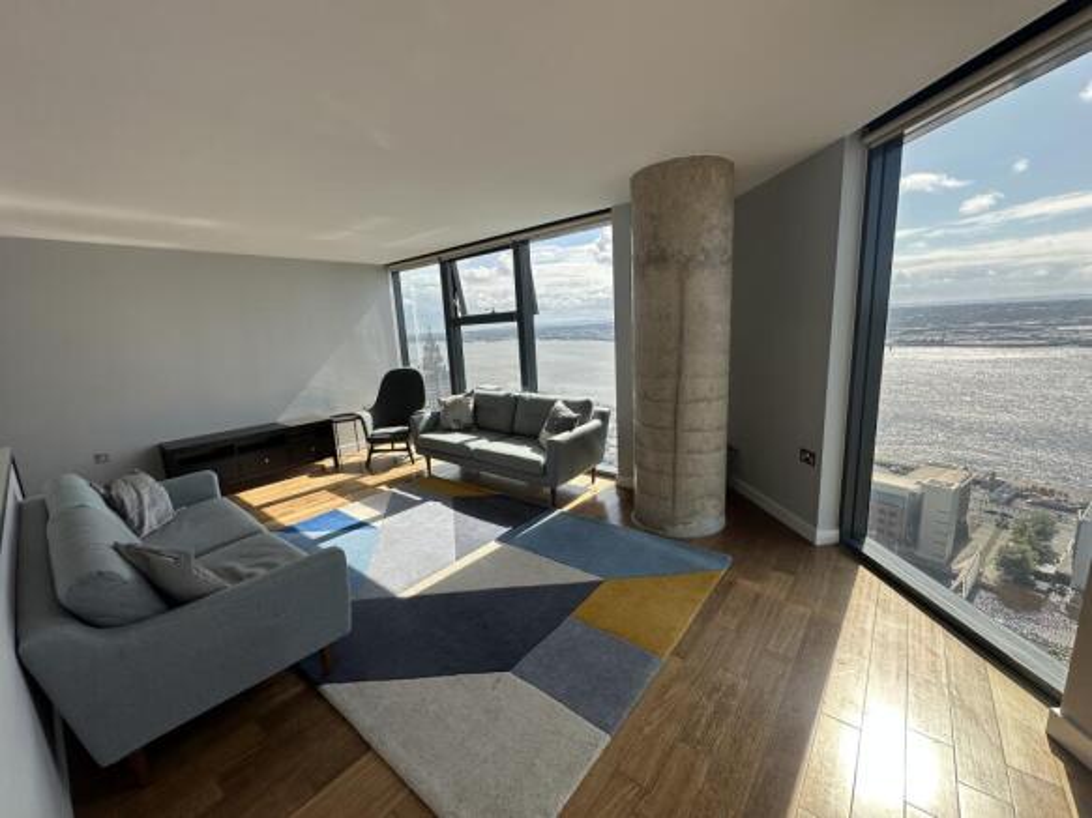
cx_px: 546
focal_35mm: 14
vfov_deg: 85.7
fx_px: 442
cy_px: 409
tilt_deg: -10.8
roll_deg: +2.4
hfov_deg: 102.1
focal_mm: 2.22
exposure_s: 1/801
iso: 40
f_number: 2.2
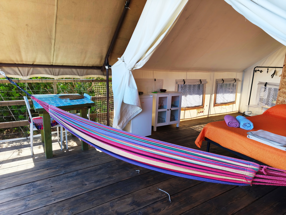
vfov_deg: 58.9
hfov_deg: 73.9
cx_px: 143
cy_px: 108
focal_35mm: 23
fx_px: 190
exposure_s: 1/109
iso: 80
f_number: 1.7
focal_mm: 5.35
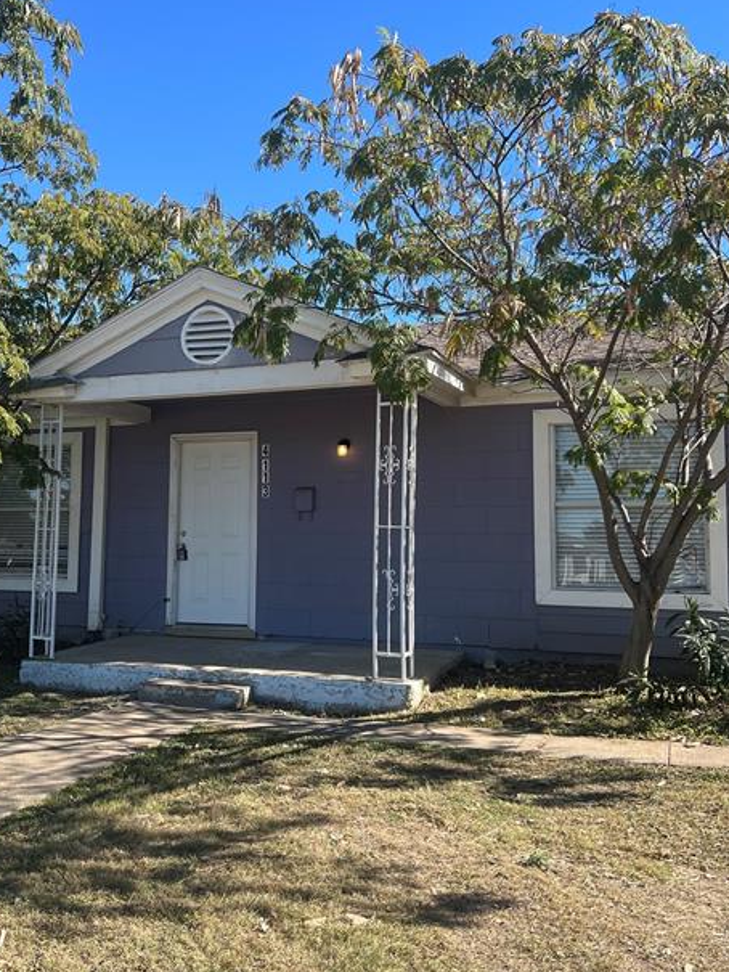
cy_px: 471
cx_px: 286
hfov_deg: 42.7
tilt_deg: +4.8
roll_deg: -0.4
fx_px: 926
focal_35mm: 33
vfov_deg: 55.3
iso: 50
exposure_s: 1/1698
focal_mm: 5.7
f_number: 1.5
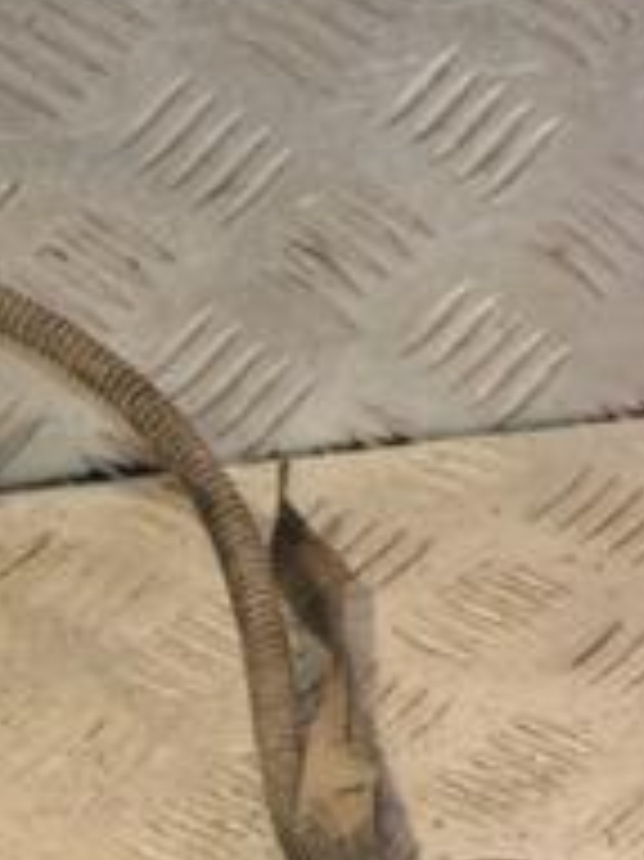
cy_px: 41
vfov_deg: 10.9
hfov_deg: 7.9
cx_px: 1130
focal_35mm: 181
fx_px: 4495
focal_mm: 40
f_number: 5
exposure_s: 1/200
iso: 800
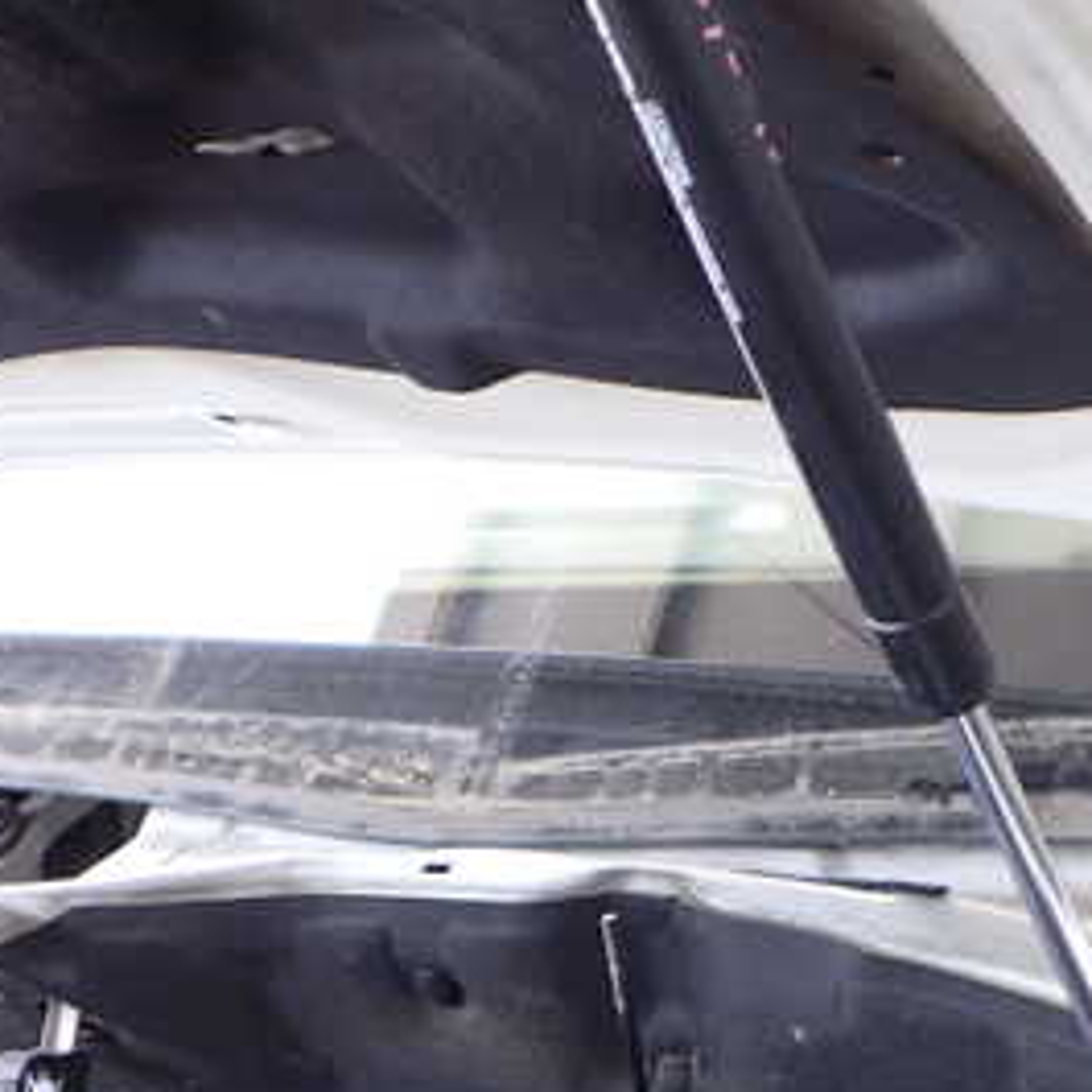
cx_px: 548
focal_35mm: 60
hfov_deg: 28.6
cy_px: 326
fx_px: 2141
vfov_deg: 28.3
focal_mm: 5.4
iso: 200
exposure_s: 1/80
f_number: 2.3
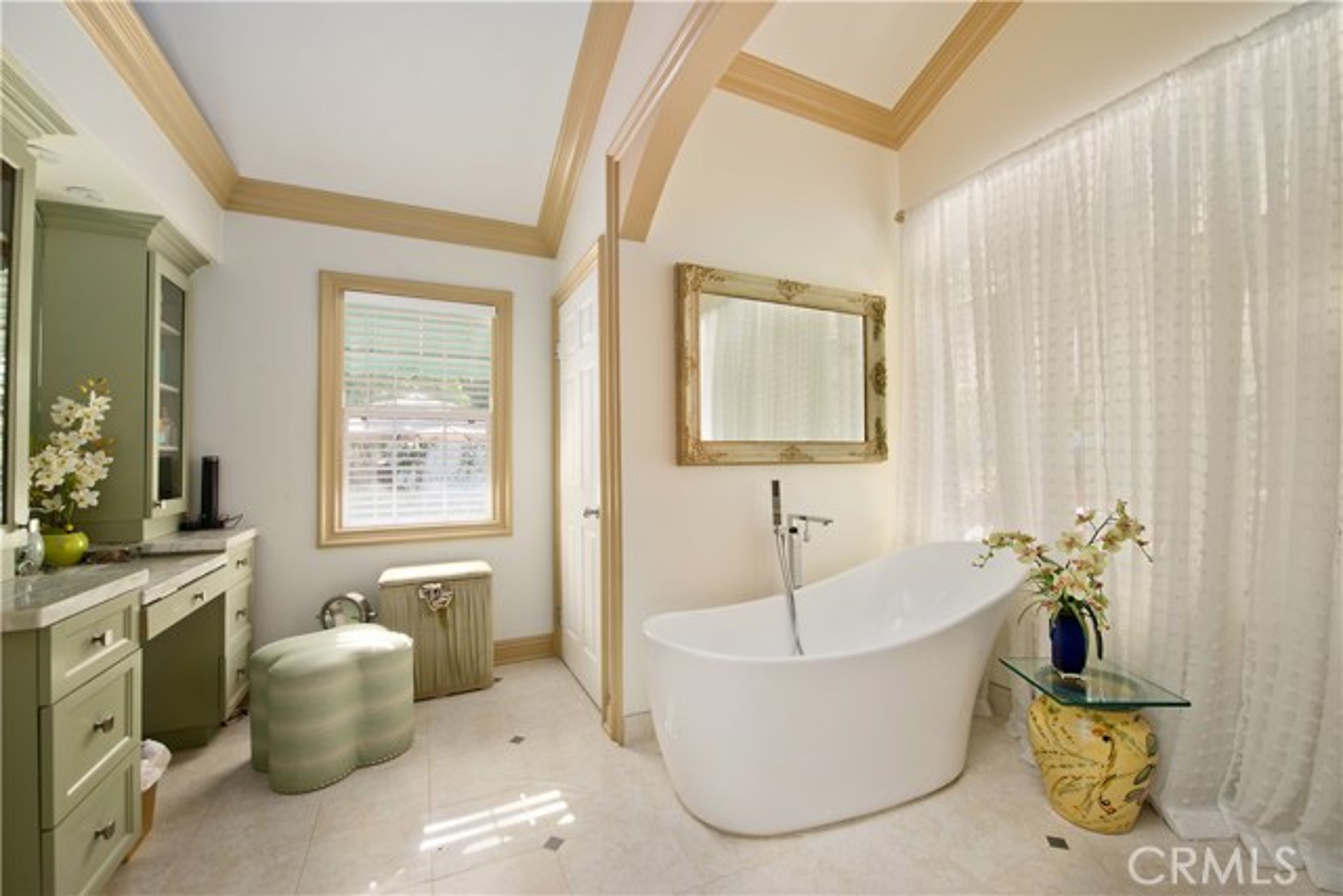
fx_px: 522
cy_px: 448
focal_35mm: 14
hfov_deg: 104.2
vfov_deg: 81.2
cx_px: 672
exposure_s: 1/5
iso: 200
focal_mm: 14
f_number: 7.1
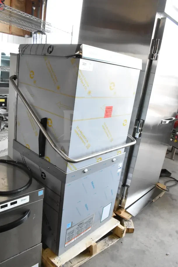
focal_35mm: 27
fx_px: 200
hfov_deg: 47.9
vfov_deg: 67.4
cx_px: 89
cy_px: 134
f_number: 9
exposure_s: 1/320
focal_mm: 18
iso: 6400
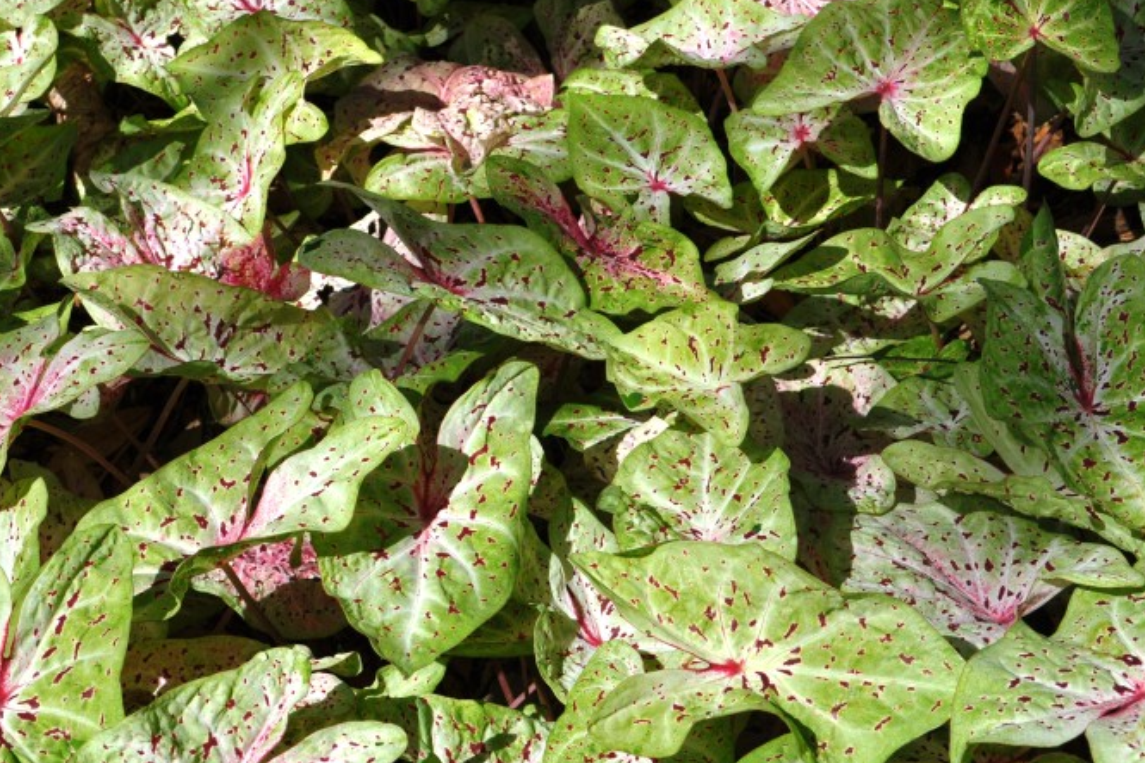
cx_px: 491
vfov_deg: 16.9
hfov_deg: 25.1
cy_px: 451
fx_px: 2568
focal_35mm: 81
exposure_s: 1/400
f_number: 10
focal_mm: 35
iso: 200
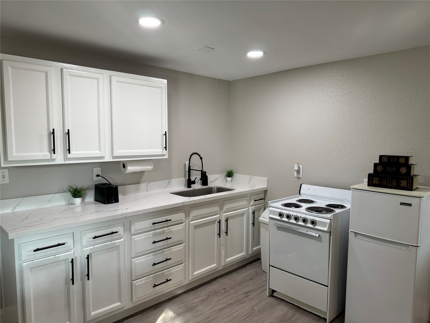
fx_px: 298
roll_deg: -1.3
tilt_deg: -5.1
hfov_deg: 71.6
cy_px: 162
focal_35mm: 24
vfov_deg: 56.8
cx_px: 215
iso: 160
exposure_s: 1/120
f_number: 1.78
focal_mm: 6.76
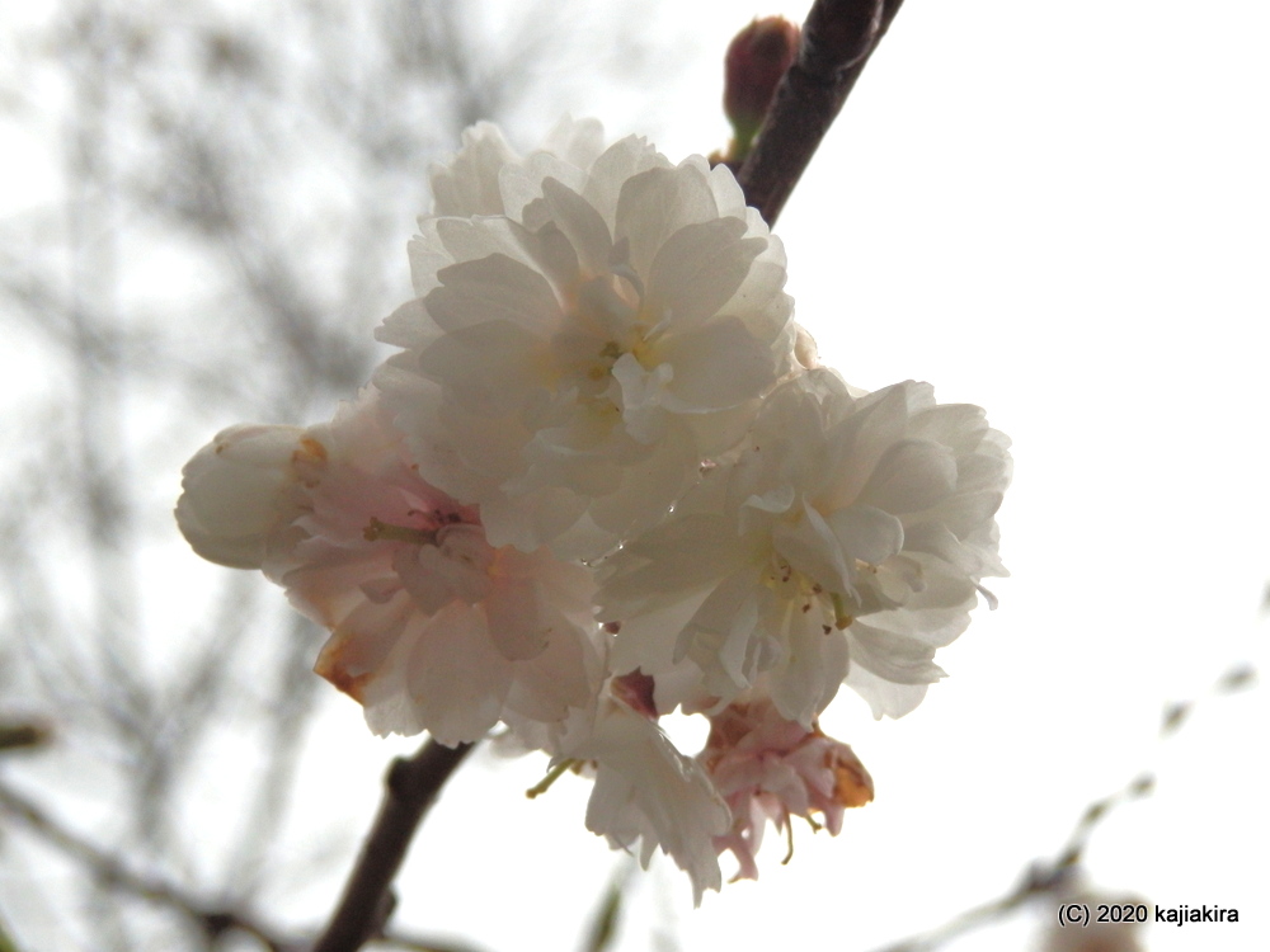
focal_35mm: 66
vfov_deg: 22.3
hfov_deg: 29.4
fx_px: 2421
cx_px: 635
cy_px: 476
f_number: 4.4
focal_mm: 11.9
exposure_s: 1/160
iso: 250
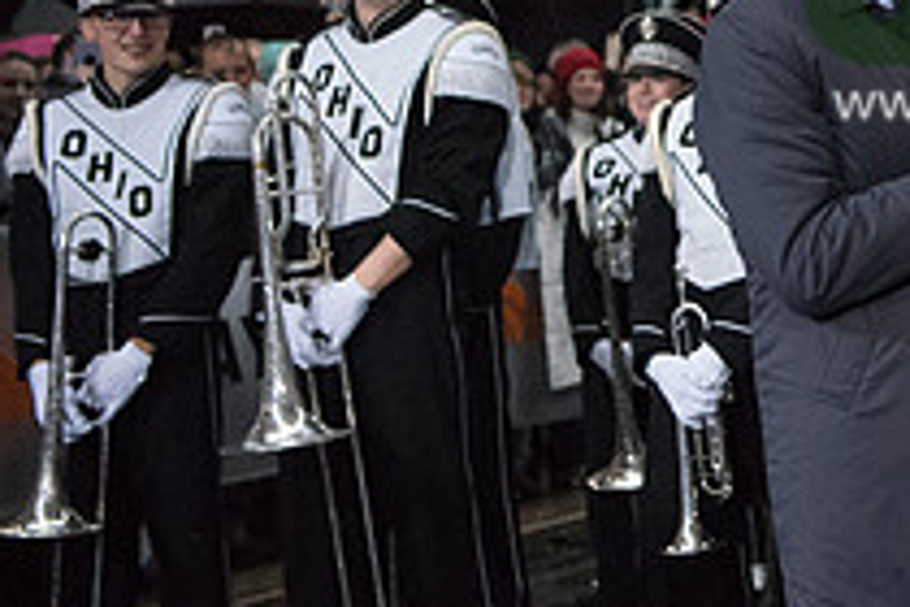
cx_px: 1131
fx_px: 2932
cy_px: -50
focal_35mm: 116
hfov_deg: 16.8
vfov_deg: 11.6
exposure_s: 1/4000
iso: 10000
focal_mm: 42
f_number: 2.8
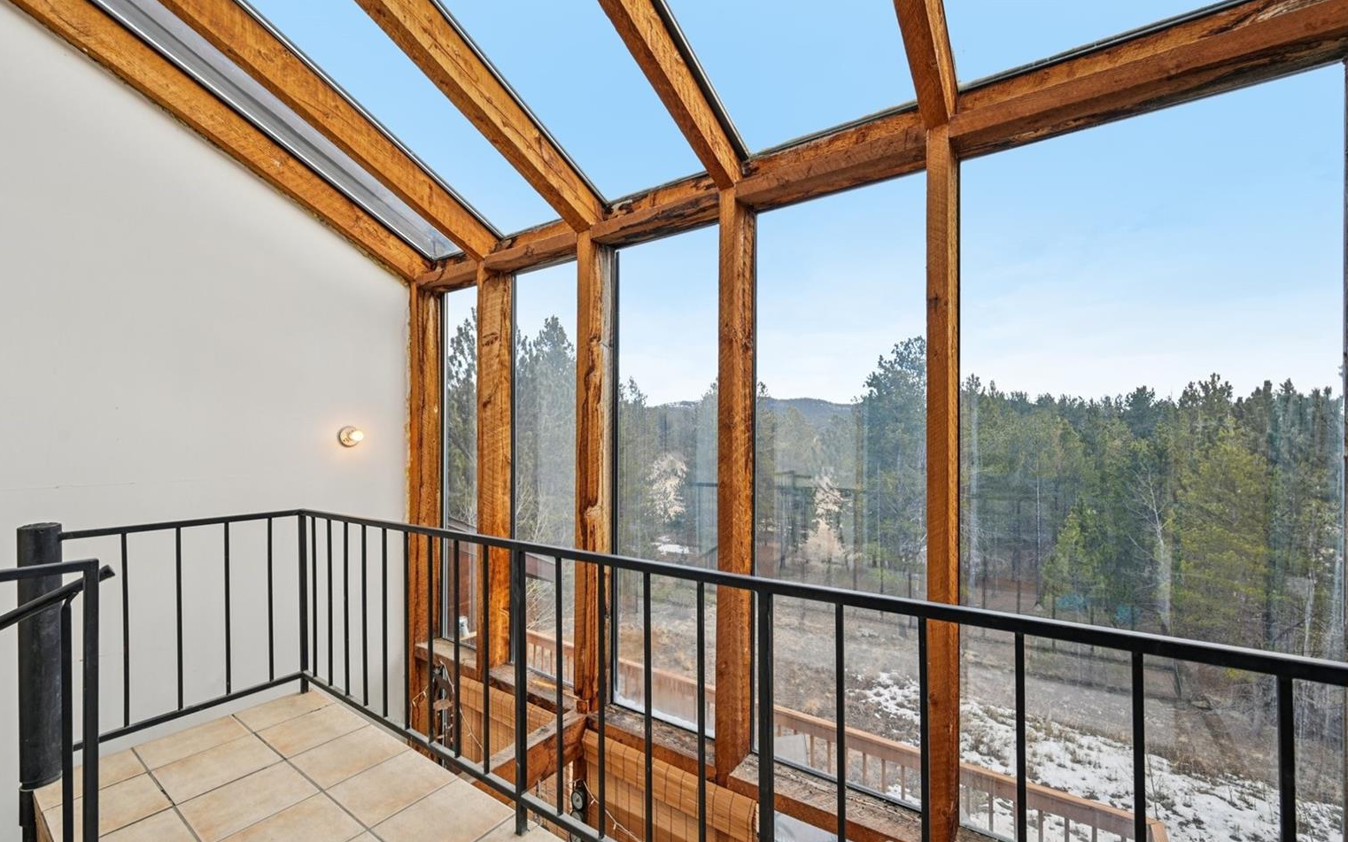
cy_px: 429
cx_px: 668
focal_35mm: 15
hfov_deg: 101.5
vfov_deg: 74.8
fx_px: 551
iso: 64
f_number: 8
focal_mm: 14
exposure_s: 1/30
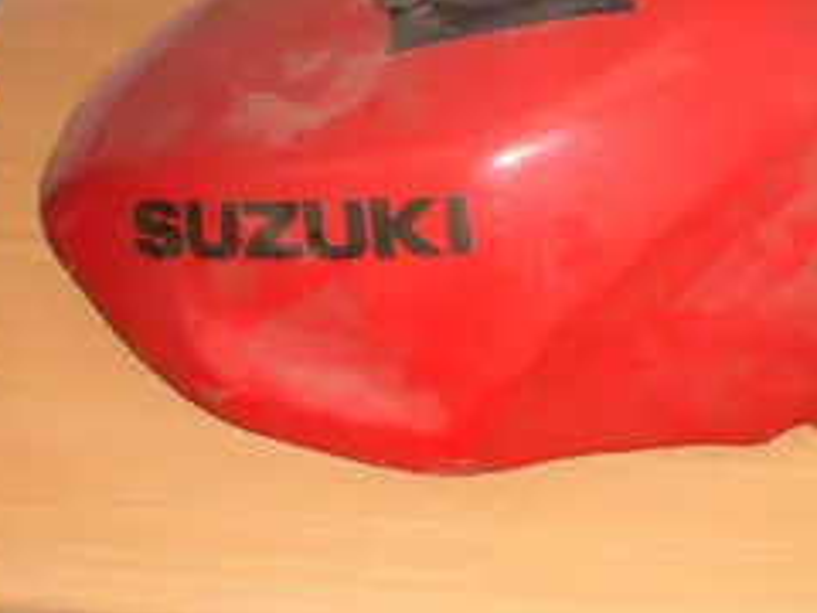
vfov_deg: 20.4
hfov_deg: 26.7
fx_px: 1699
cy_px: 252
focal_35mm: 72
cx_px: 603
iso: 125
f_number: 3.1
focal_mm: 6.3
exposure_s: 1/30
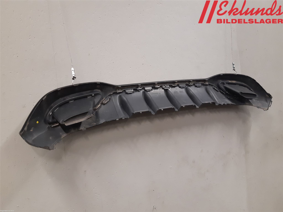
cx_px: 142
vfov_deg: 53.1
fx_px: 213
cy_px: 106
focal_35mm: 26
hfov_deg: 67.3
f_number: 1.7
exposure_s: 1/50
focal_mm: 3.93
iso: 160
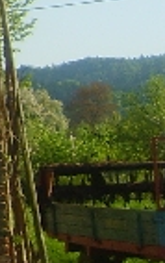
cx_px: -391
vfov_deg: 9.7
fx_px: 1501
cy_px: -163
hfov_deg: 5.7
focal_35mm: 209
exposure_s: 1/500
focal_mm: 5.8
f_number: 2.8
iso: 50
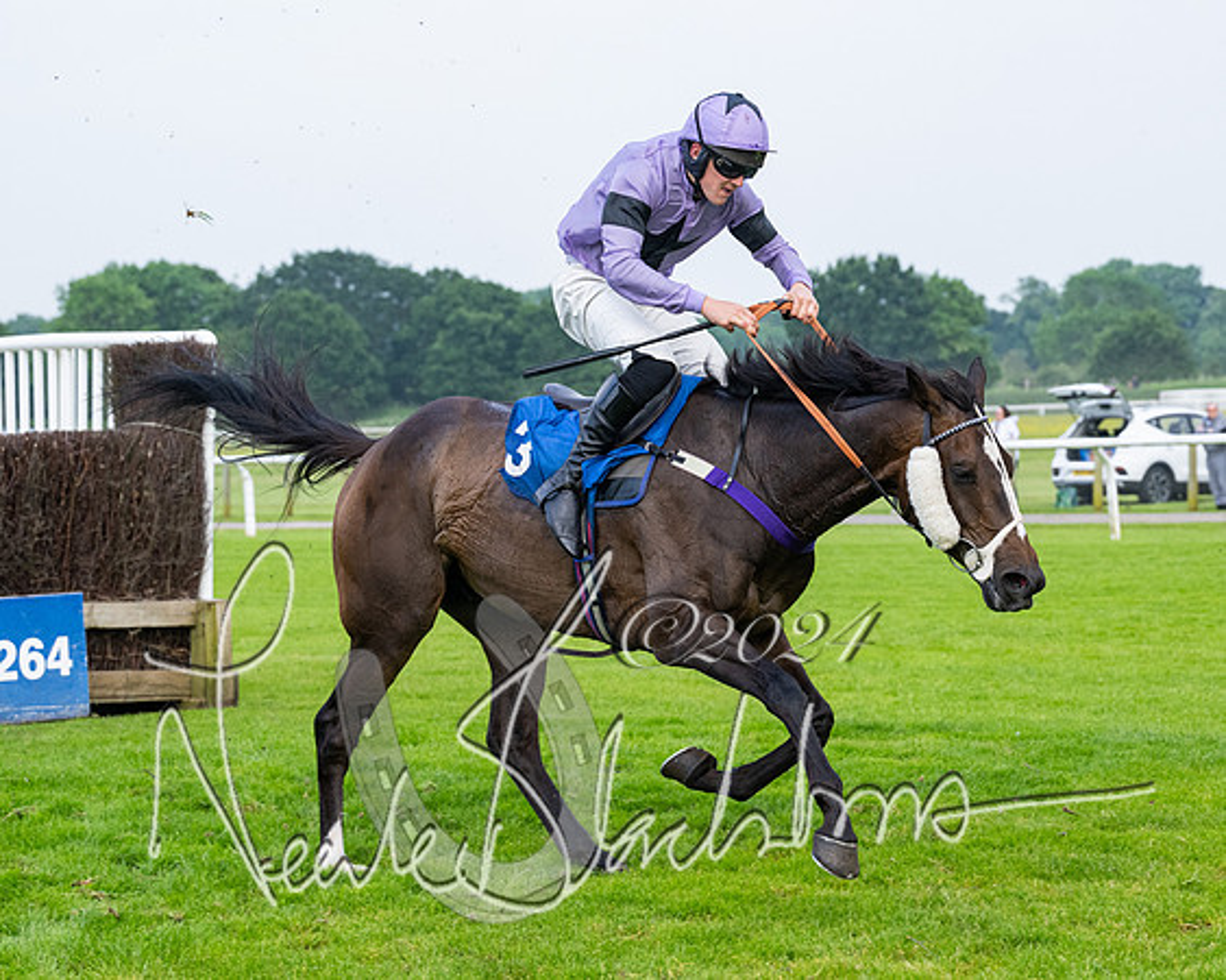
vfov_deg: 15.3
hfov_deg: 19.0
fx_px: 3659
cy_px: 496
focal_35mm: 101
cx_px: 666
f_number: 4
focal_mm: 70
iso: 800
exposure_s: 1/1600
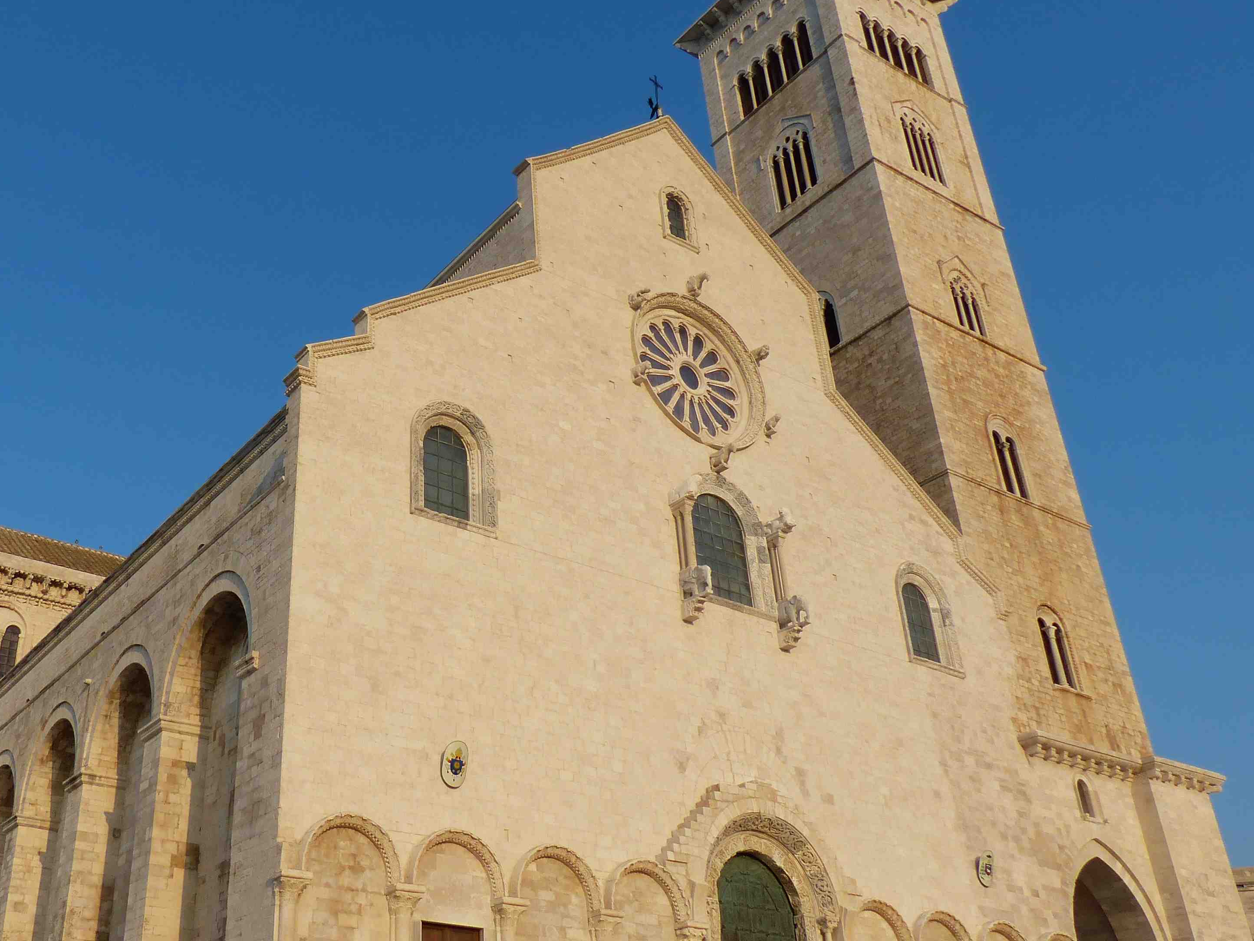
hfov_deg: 50.4
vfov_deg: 39.6
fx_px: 1304
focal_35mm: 36
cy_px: 439
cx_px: 413
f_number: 4
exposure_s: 1/1000
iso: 100
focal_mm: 4.5
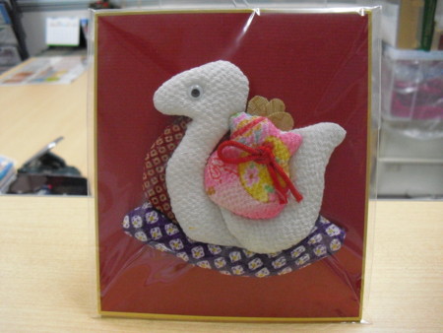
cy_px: 166
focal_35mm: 36
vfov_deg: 39.7
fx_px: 461
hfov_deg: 51.3
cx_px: 222
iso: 800
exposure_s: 1/80
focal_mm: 6.3
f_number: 3.1
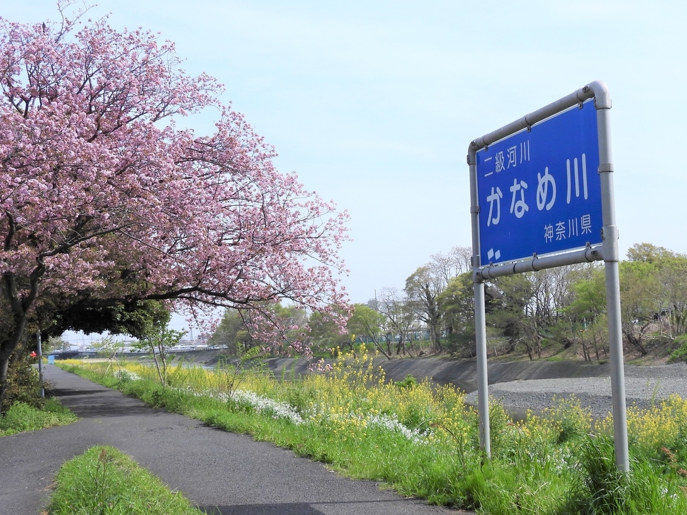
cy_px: 258
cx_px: 325
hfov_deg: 42.9
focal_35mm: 44
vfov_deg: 32.9
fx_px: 873
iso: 100
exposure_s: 1/1600
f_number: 3.2
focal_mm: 7.1
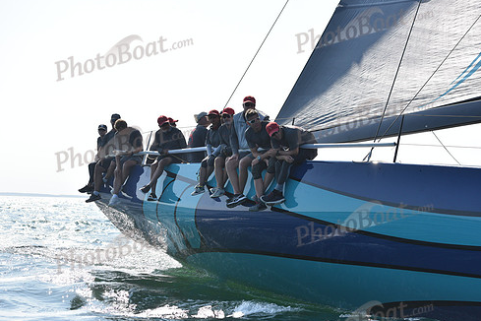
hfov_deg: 24.5
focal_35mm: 83
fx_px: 1109
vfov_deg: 16.4
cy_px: 184
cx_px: 245
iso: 320
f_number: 4.5
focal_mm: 70
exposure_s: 1/2500
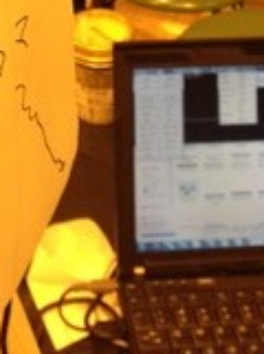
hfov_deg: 13.3
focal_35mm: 109
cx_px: -12
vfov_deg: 17.0
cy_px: -110
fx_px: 1113
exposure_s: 1/20
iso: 250
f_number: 2.4
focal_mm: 4.28
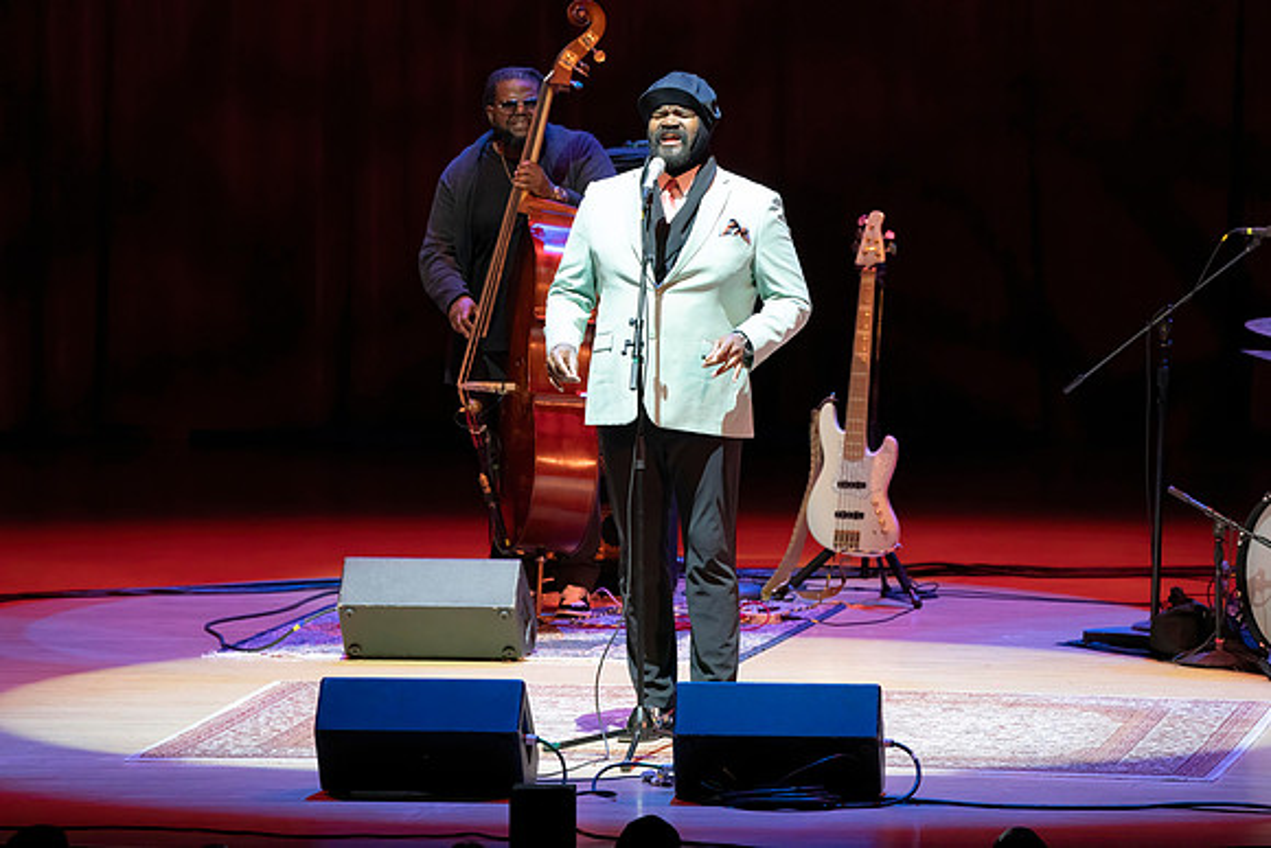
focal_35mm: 303
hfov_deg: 6.8
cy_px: 424
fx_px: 10700
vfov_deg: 4.5
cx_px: 636
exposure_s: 1/250
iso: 6400
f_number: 7.1
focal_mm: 303
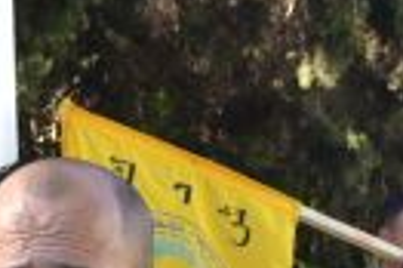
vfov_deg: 8.6
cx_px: 138
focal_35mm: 147
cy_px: 595
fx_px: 1644
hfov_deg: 14.0
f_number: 5.6
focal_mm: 20
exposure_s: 1/125
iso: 140
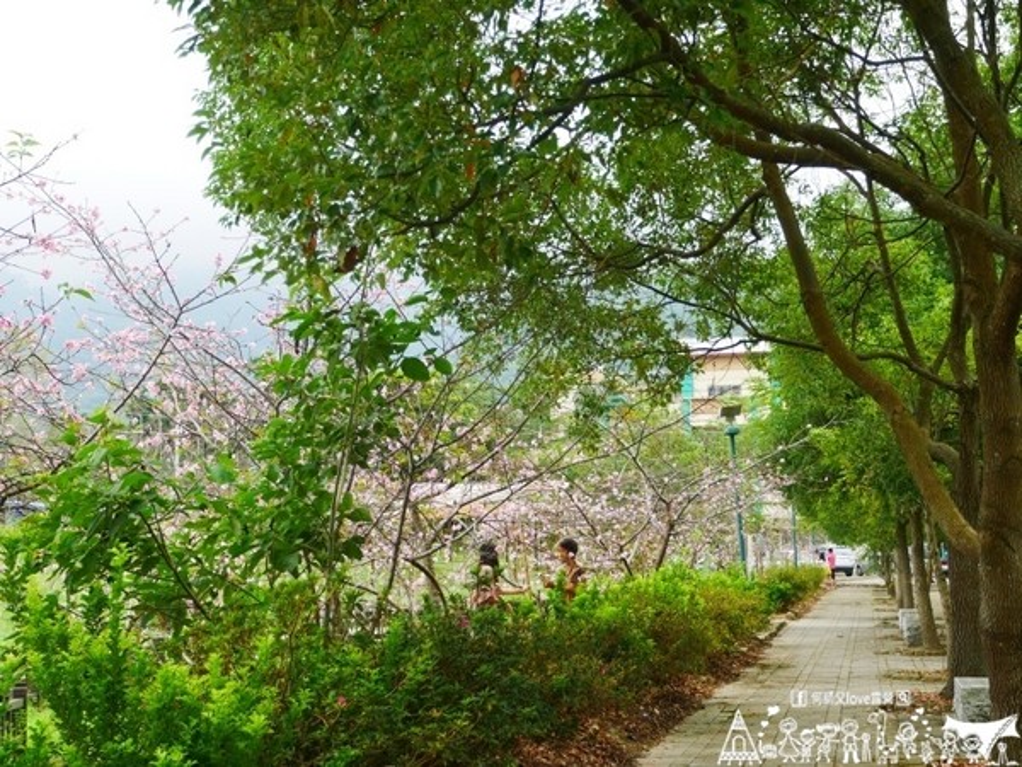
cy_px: 384
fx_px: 1890
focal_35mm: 64
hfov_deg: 30.3
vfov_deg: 22.9
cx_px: 511
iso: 200
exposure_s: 1/80
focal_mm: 32
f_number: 5.5
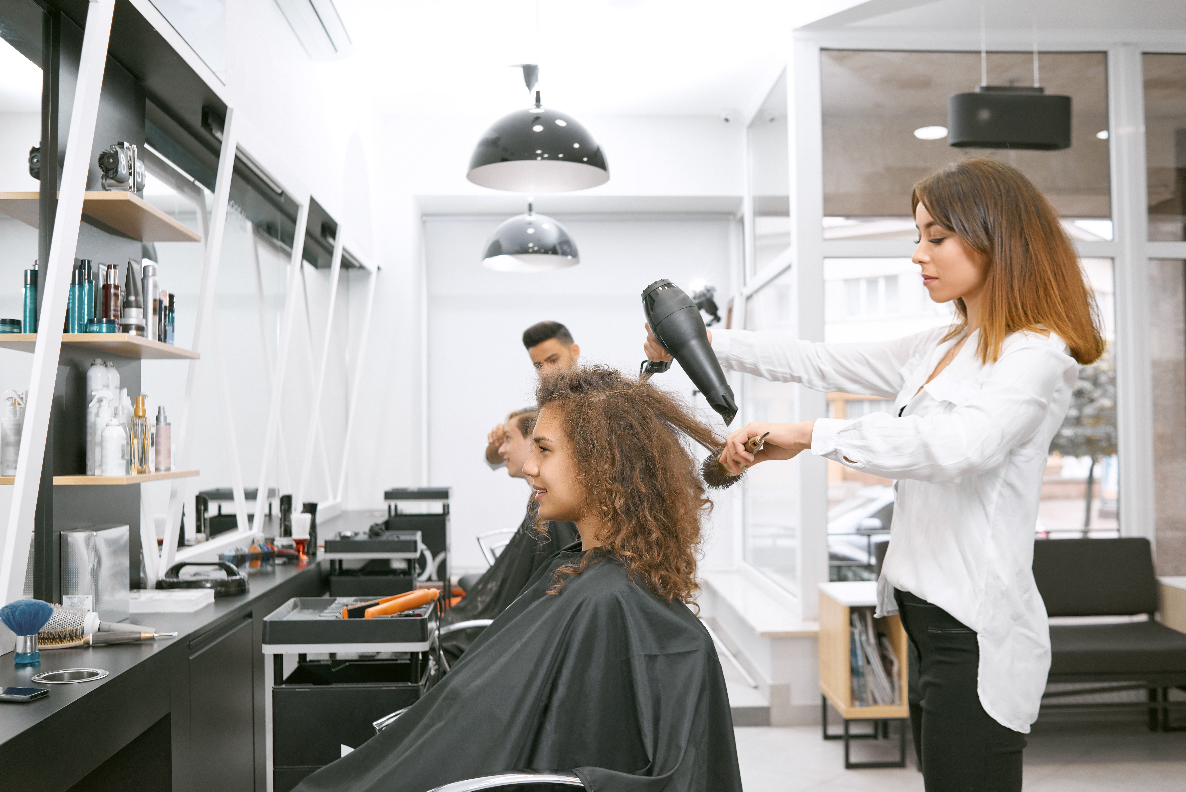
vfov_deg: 37.9
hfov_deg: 54.4
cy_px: 396
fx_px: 1153
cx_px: 593
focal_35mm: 35
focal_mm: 35
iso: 800
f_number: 4.5
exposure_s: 1/250
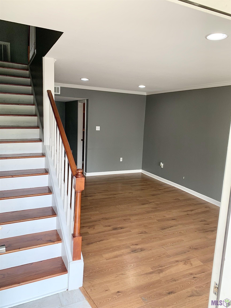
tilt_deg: -8.4
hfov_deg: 53.1
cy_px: 154
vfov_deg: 67.3
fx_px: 231
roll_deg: -2.7
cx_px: 116
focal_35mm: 26
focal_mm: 4.25
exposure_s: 1/121
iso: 50
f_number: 1.8
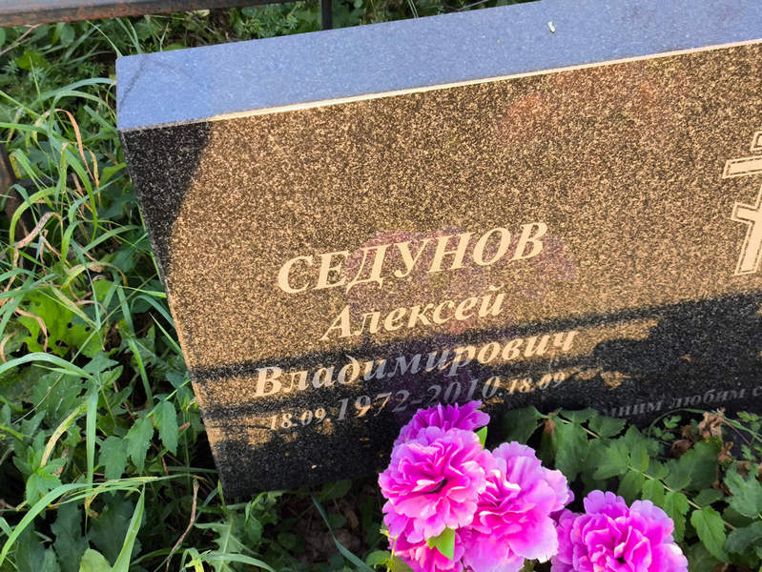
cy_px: 286
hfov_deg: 38.2
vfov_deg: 29.1
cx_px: 381
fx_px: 1101
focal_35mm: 50
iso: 64
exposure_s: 1/100
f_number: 1.7
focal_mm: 4.71
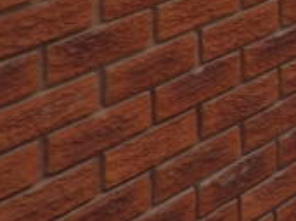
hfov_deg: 10.4
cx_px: 853
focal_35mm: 144
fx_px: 1230
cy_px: -245
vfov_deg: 9.5
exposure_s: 1/179
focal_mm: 4.3
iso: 100
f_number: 3.2
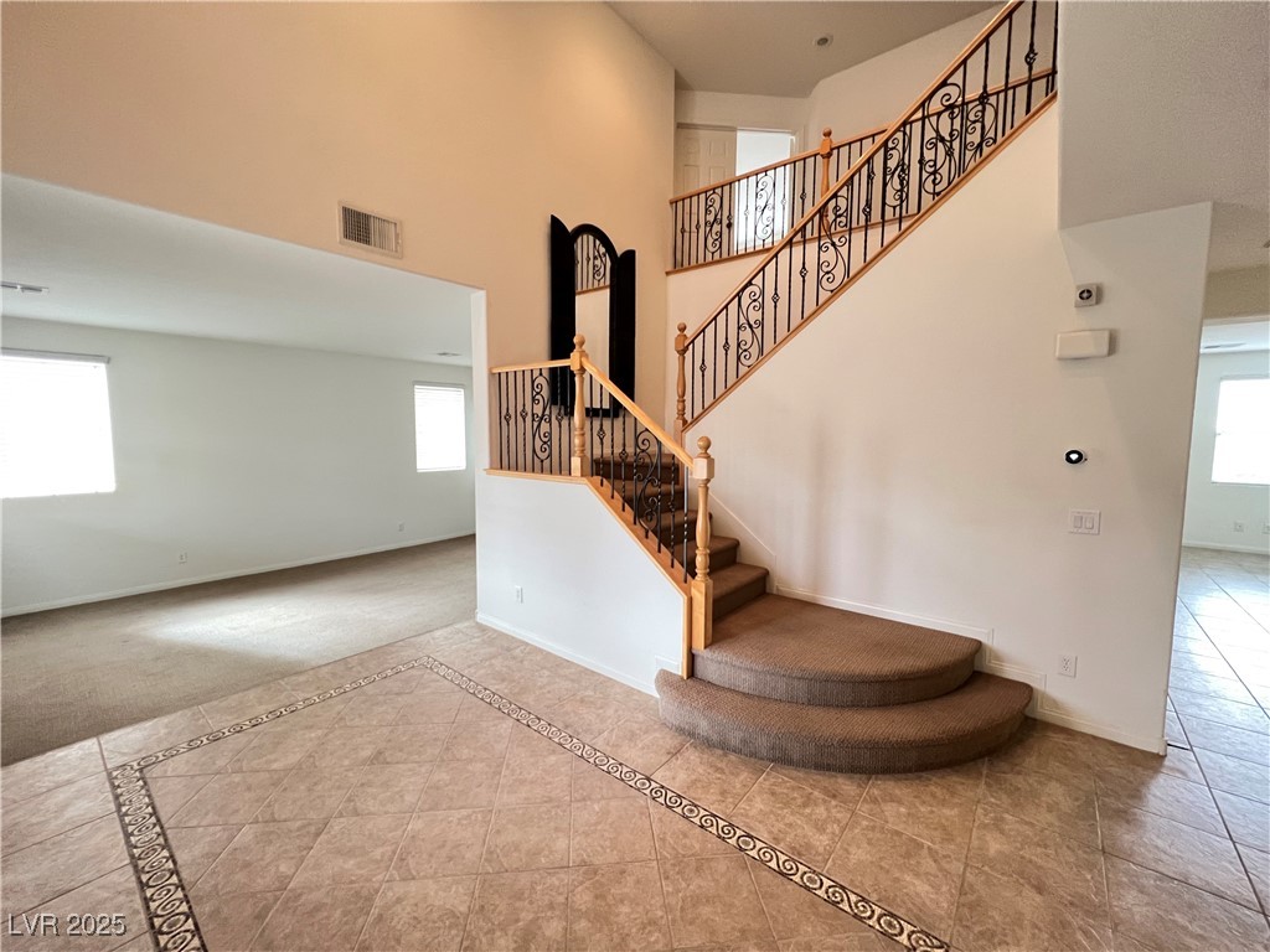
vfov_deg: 89.9
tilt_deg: -5.2
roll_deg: -0.5
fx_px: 477
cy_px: 476
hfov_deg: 106.2
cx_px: 635
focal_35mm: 13
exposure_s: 1/60
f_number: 1.8
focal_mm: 1.57
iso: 400
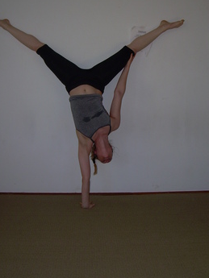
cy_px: 120
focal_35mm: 44
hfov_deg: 32.9
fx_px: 354
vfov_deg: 42.8
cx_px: 91
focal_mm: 6.3
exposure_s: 1/60
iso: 50
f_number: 2.8
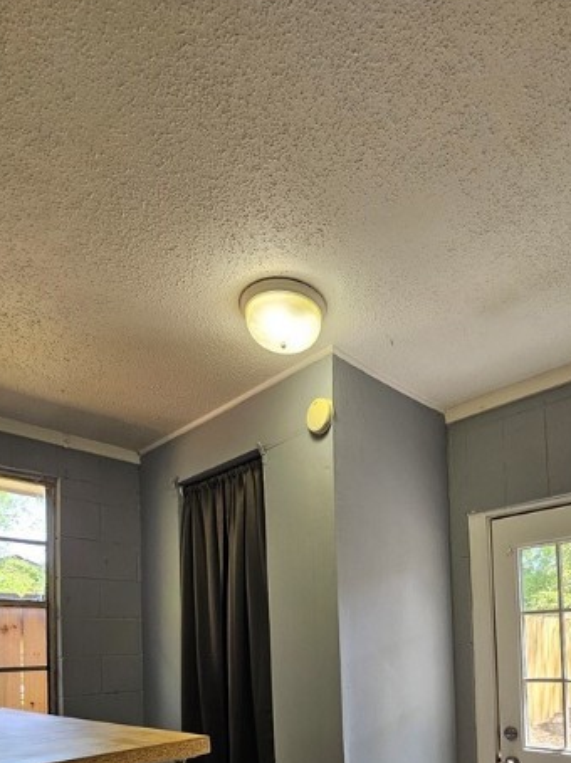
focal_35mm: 22
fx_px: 484
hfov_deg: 60.1
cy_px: 624
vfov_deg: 68.2
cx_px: 364
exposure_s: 1/60
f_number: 2.2
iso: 100
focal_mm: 2.2
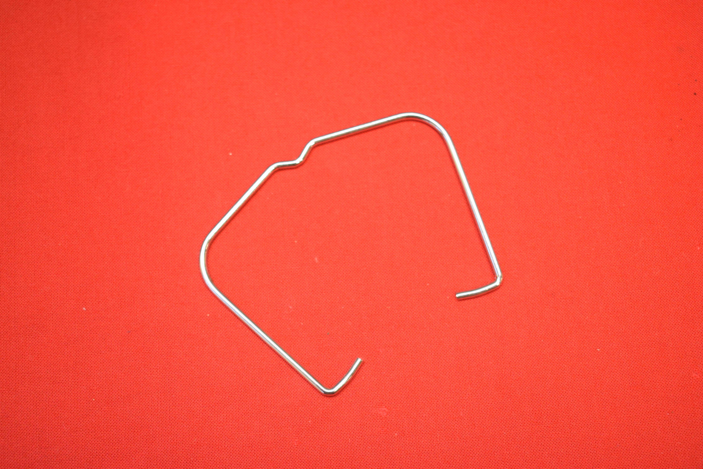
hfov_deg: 38.9
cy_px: 234
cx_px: 352
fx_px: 996
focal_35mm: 51
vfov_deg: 26.5
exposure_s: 1/60
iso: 1000
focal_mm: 34
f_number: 5
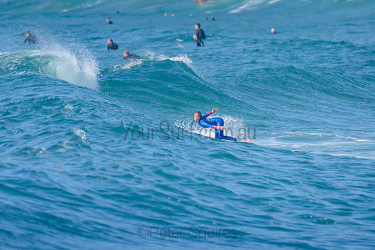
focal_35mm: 613
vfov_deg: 2.2
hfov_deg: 3.4
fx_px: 6384
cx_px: 145
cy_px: 98
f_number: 5.6
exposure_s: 1/2000
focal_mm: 500
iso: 200
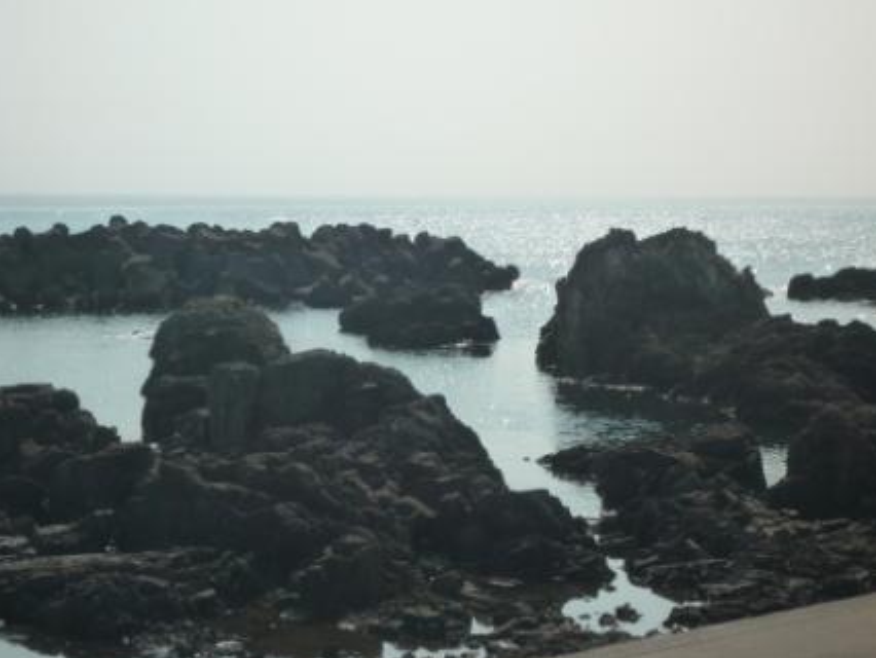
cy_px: 337
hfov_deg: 19.1
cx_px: 444
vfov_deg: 14.4
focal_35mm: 103
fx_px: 2608
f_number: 7.1
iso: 160
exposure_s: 1/800
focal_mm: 17.3
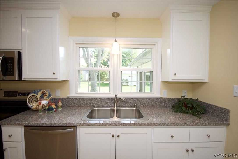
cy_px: 80
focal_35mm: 15
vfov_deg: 77.3
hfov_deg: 100.4
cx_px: 119
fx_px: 99
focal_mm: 10
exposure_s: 1/60
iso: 400
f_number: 5.6
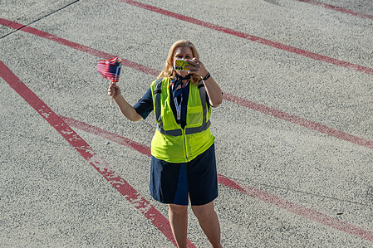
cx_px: 183
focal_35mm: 147
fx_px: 1522
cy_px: 132
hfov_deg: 14.0
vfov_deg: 9.3
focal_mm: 70
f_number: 5.6
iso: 100
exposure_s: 1/125
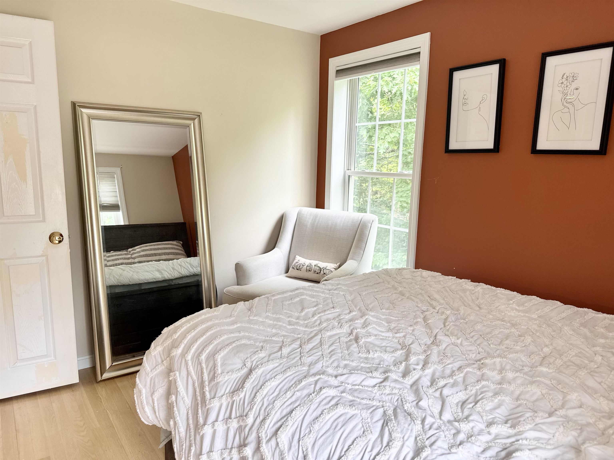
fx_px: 426
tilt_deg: -10.0
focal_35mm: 24
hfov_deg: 71.6
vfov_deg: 56.8
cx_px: 307
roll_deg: -1.1
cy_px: 230
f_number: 1.78
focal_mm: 6.76
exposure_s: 1/120
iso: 100
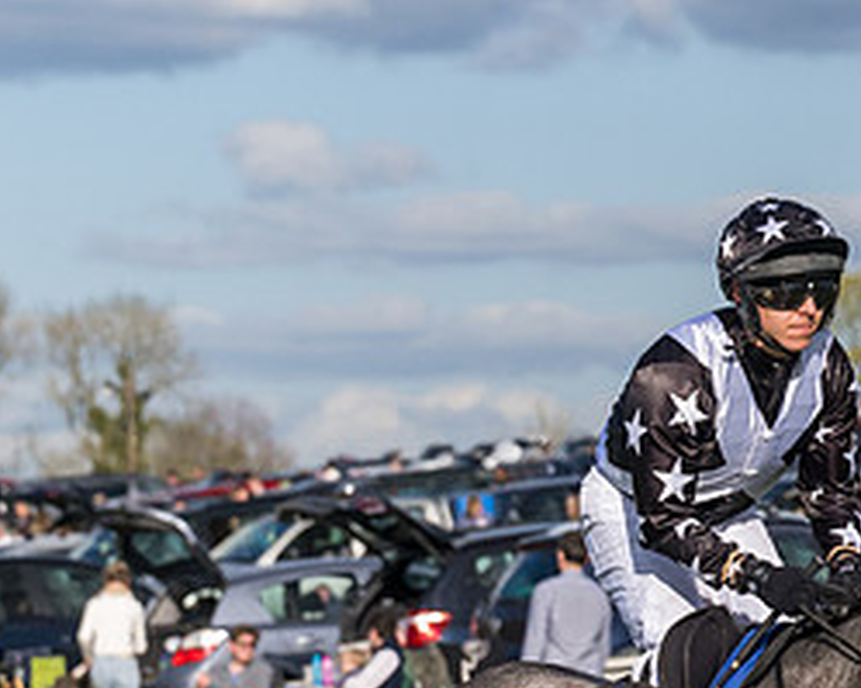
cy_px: 685
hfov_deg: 4.7
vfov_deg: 3.8
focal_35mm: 408
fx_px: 10393
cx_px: 902
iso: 400
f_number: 5
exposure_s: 1/3200
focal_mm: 98
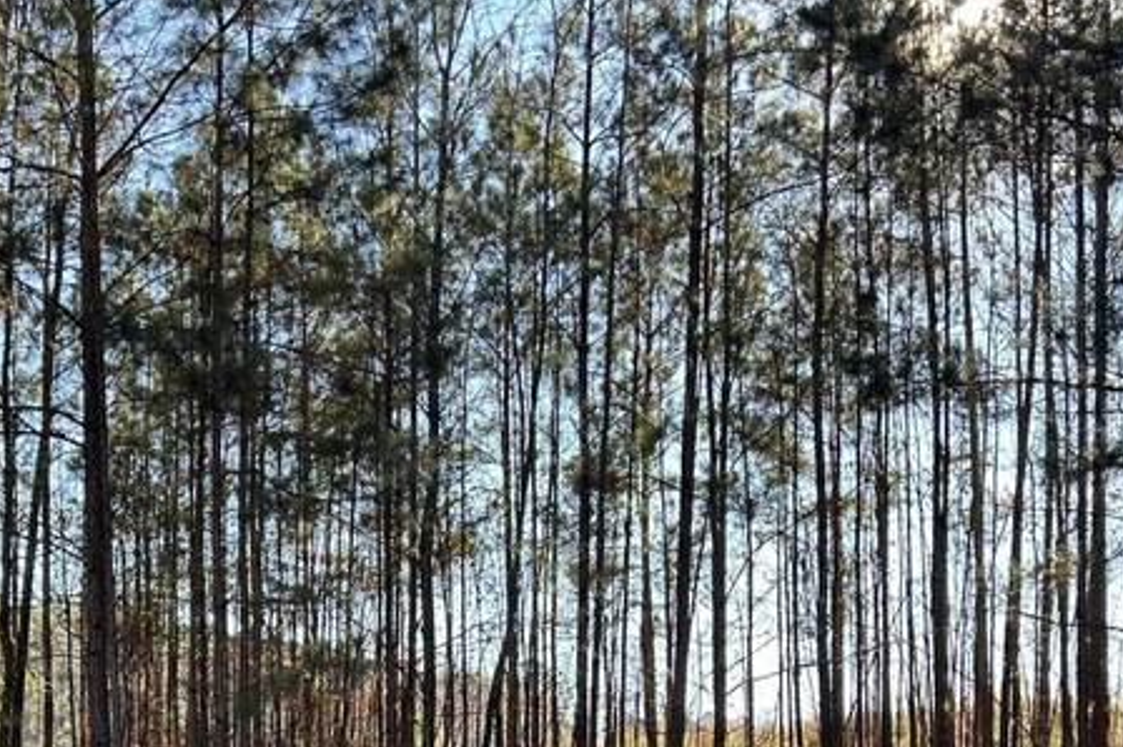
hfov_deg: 34.5
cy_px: 953
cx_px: 494
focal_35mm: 58
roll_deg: +0.0
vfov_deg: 21.3
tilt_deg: -1.9
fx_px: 1808
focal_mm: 5.7
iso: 50
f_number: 1.5
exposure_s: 1/650
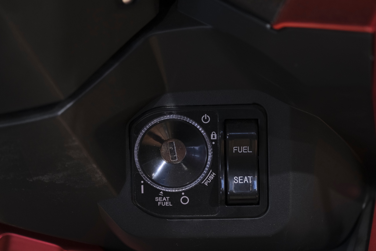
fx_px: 1253
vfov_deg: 11.4
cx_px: 188
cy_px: 126
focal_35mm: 120
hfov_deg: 17.1
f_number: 4
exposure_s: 1/100
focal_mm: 80
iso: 1600
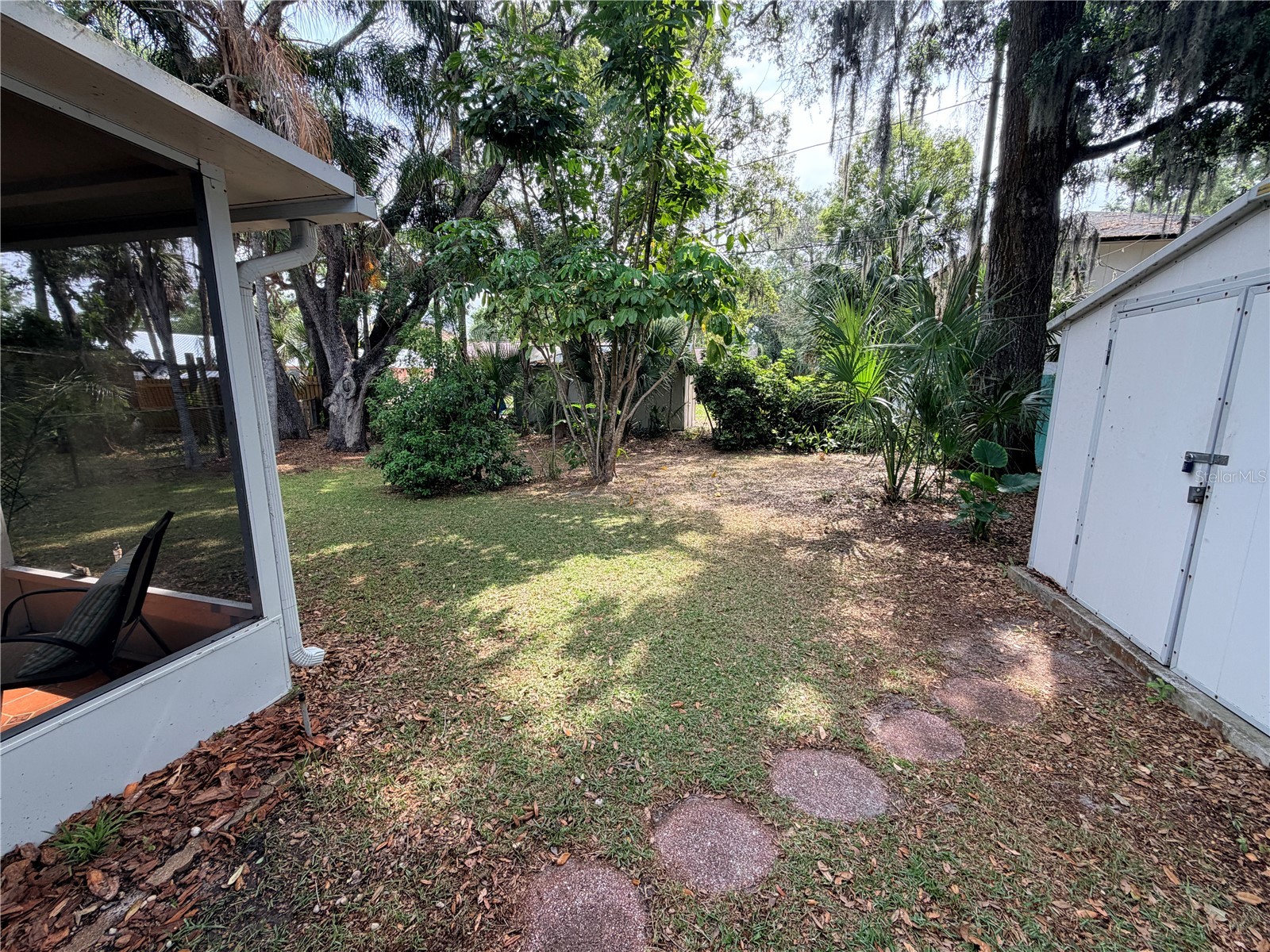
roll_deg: +0.2
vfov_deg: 85.7
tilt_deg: -10.5
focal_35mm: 14
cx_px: 635
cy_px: 476
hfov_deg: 102.1
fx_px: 514
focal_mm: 2.22
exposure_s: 1/240
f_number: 2.2
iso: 40
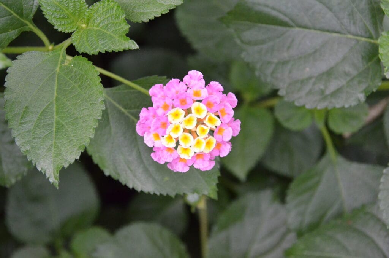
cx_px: 194
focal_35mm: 112
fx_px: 1213
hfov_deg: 18.2
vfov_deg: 12.1
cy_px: 129
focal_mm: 75
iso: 3200
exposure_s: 1/800
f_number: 8
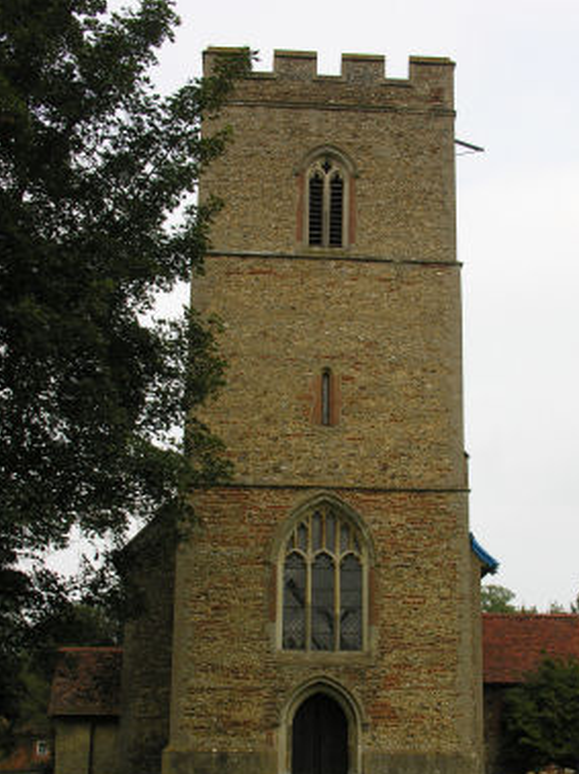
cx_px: 318
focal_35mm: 56
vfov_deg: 34.3
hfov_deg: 26.1
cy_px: 453
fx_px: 1250
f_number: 4.8
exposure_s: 1/103
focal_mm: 11.8
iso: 50
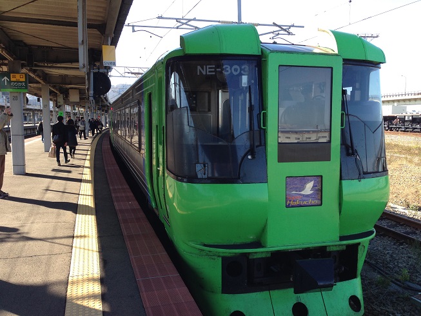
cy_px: 158
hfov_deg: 55.3
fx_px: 401
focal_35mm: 33
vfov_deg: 43.0
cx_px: 210
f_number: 2.4
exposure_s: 1/326
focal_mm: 4.12
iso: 50
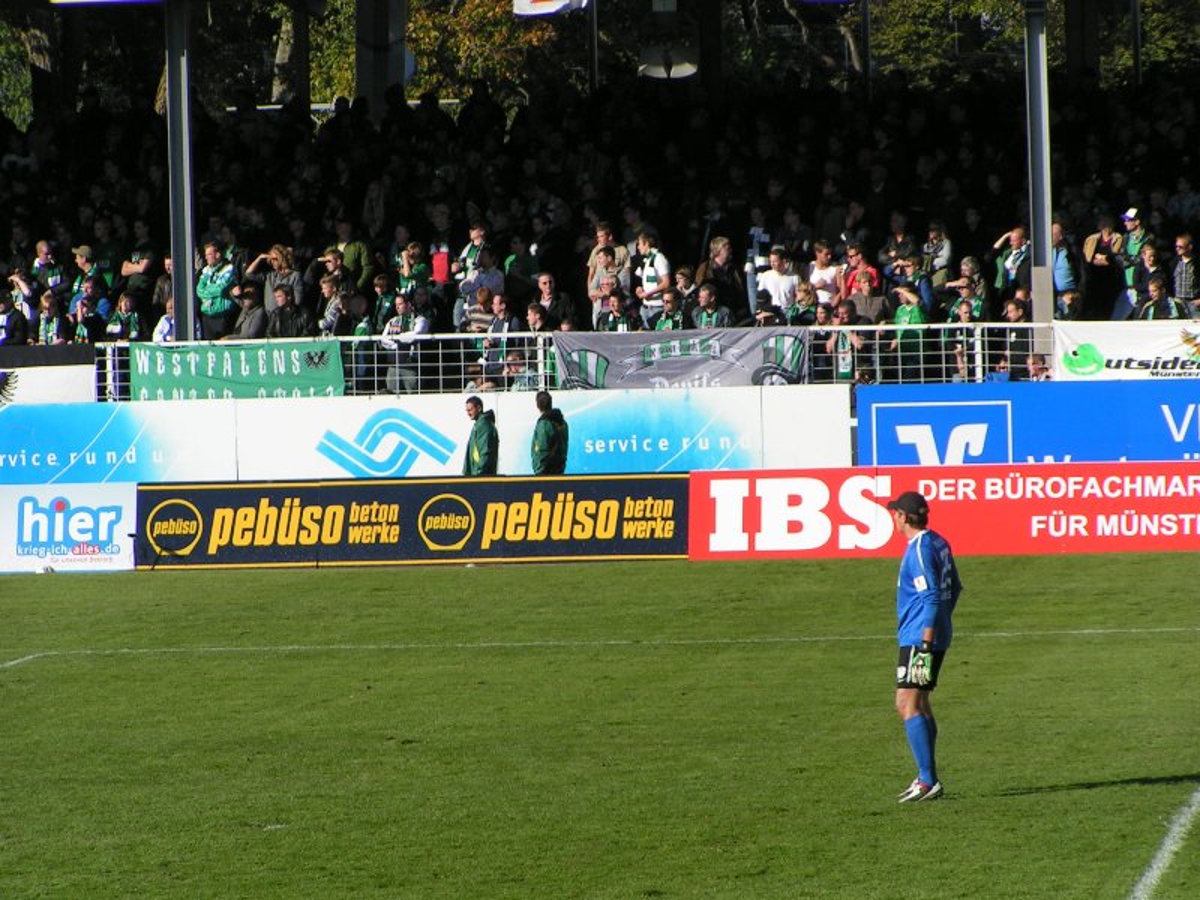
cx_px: 600
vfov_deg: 6.6
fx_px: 7835
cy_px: 450
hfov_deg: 8.8
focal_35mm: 226
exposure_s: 1/640
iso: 50
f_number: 5.6
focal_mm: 34.5
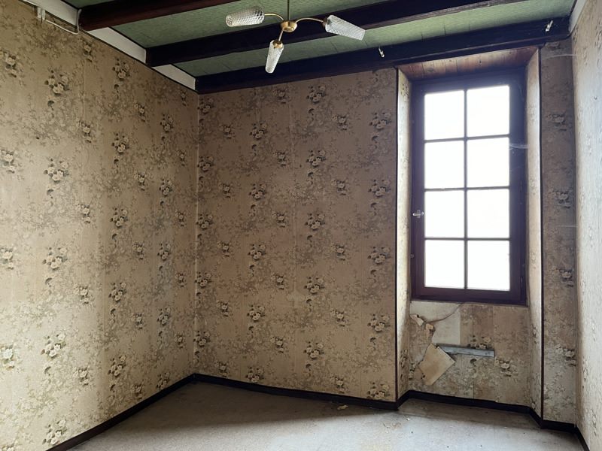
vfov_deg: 53.1
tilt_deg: -0.1
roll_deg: -1.4
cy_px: 226
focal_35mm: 26
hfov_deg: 67.3
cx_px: 301
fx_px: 452
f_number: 1.6
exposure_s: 1/74
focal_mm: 5.1
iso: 125
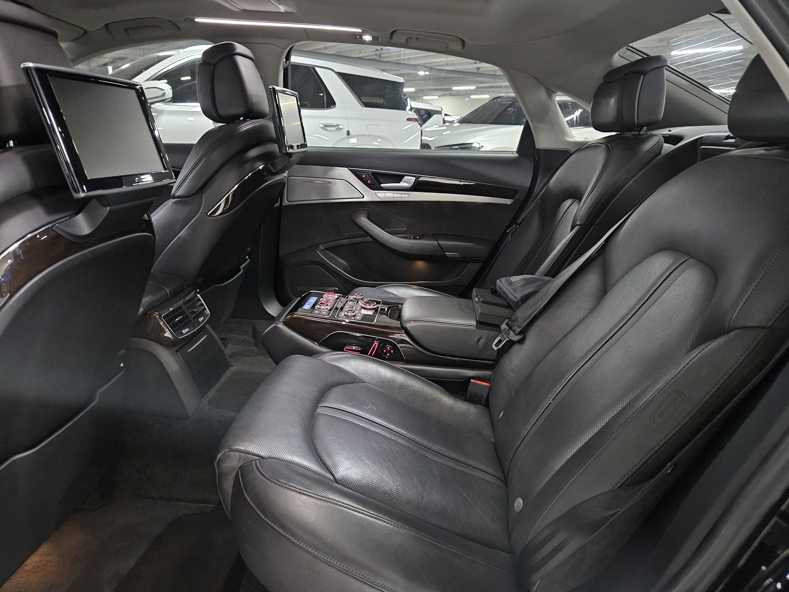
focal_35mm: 23
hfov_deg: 73.9
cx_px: 394
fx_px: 524
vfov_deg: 58.9
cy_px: 296
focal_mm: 5.4
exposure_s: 1/24
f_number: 1.8
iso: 1250
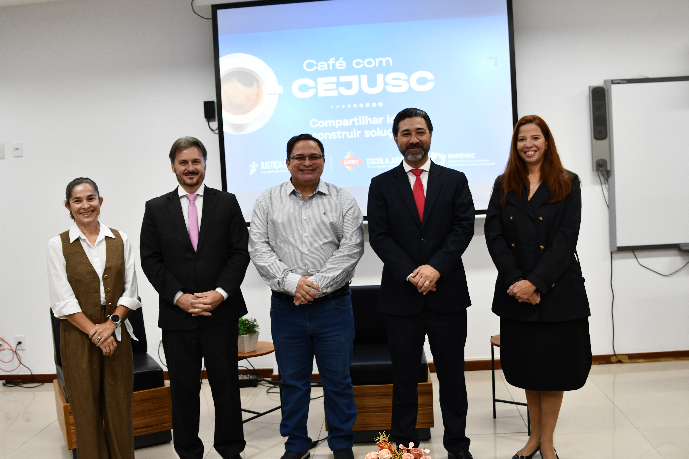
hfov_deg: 53.1
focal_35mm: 36
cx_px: 344
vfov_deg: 36.9
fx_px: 689
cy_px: 230
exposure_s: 1/160
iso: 800
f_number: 2.8
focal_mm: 24
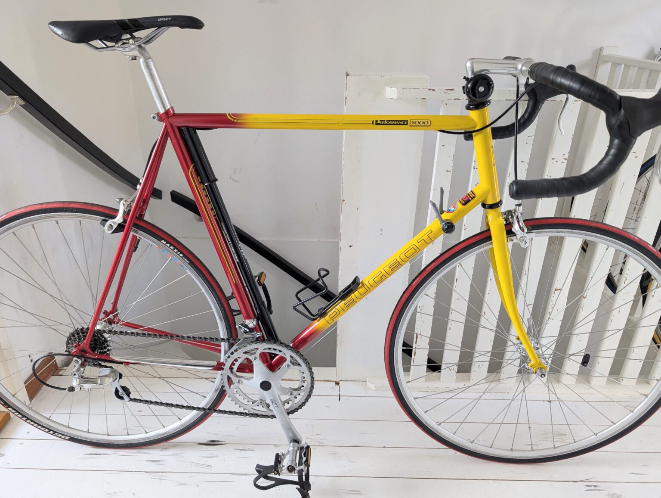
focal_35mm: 24
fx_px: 459
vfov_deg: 56.9
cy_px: 249
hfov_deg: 71.5
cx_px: 330
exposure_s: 1/23.8
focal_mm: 6.9
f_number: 1.68
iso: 36
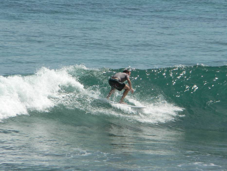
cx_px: 114
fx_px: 2833
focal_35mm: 432
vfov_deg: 3.4
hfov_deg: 4.6
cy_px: 86
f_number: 5.6
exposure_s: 1/500
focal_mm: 72
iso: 80
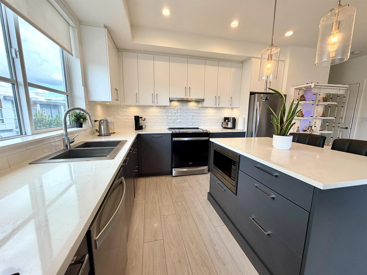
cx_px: 184
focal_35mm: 14
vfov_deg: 85.7
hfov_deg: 102.1
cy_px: 138
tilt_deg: -8.8
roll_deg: -0.1
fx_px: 148
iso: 80
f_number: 2.2
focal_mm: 2.22
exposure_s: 1/120
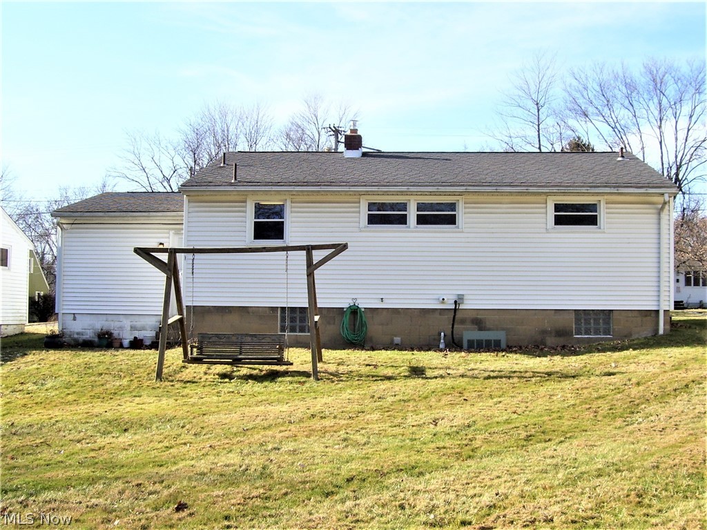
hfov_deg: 42.1
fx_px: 919
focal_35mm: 45
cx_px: 354
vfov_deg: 32.2
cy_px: 265
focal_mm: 7.6
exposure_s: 1/250
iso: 80
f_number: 5.6
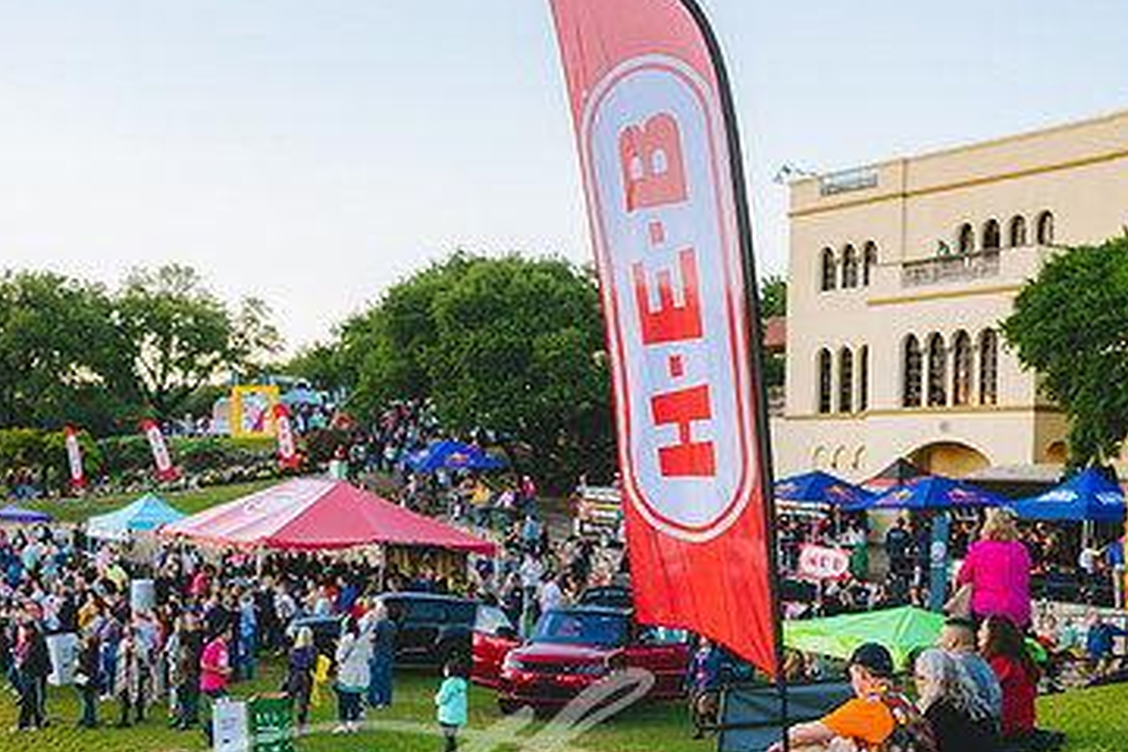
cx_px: 473
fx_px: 1817
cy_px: 490
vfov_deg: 23.3
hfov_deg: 34.4
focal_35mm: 58
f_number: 3.5
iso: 64
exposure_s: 1/160
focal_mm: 36
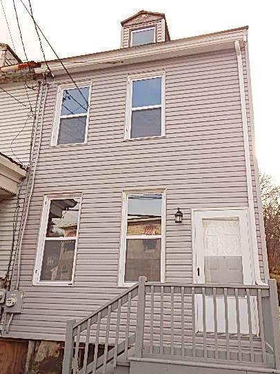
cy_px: 196
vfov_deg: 67.3
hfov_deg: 53.0
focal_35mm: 26
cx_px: 150
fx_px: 281
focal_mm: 4
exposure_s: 1/640
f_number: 3
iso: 125
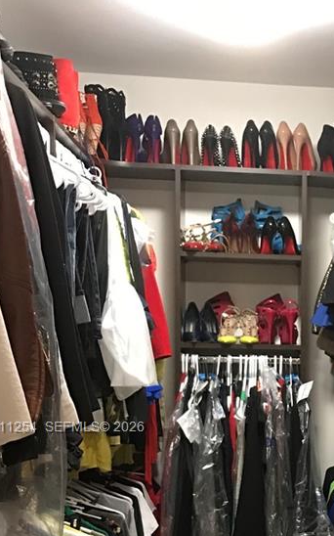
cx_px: 403
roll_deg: -1.4
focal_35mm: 65
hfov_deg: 18.9
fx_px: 948
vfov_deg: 30.8
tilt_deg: -5.5
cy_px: 428
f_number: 1.8
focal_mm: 3.99
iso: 100
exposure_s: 1/9
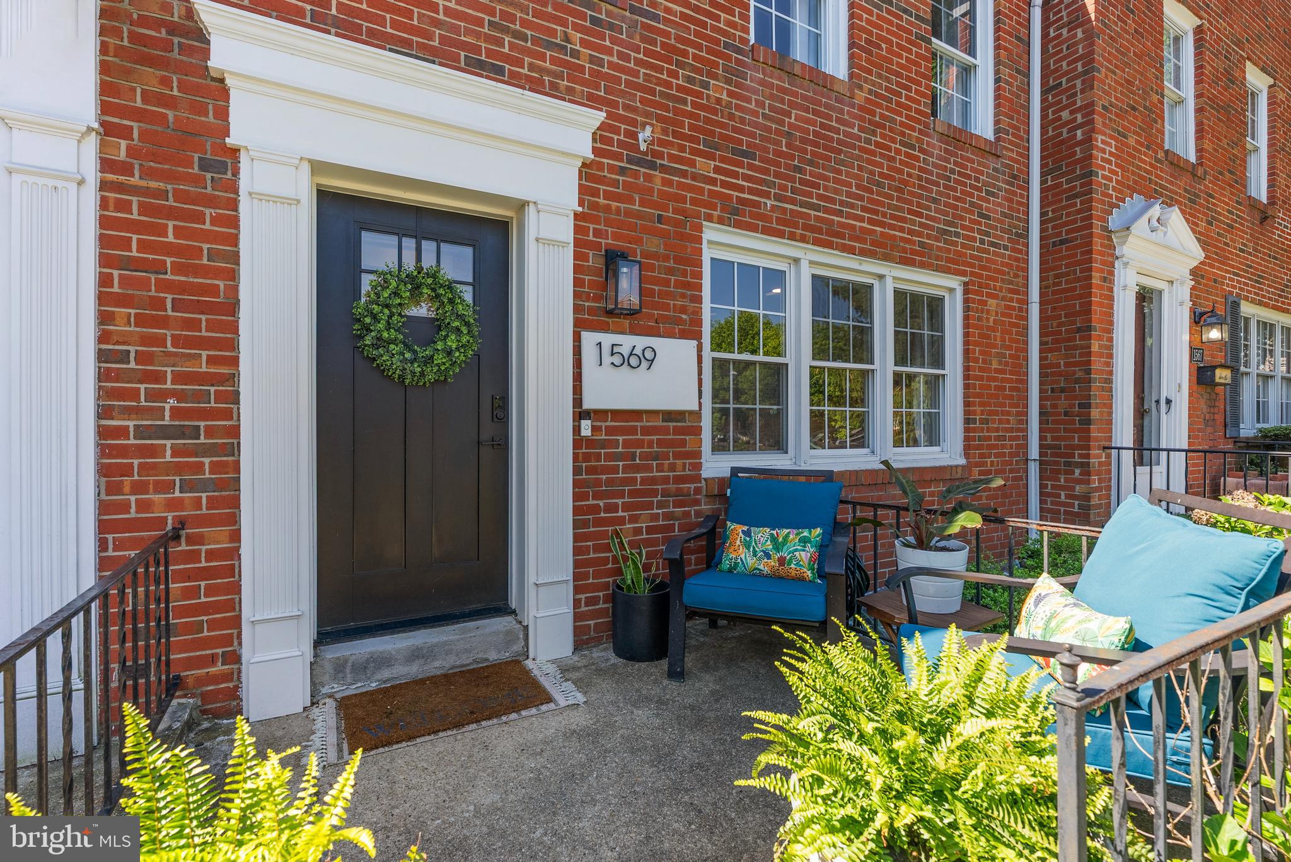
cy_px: 431
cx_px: 646
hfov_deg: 96.7
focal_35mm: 16
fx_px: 574
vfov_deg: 73.8
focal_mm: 16
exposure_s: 1/160
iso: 200
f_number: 8
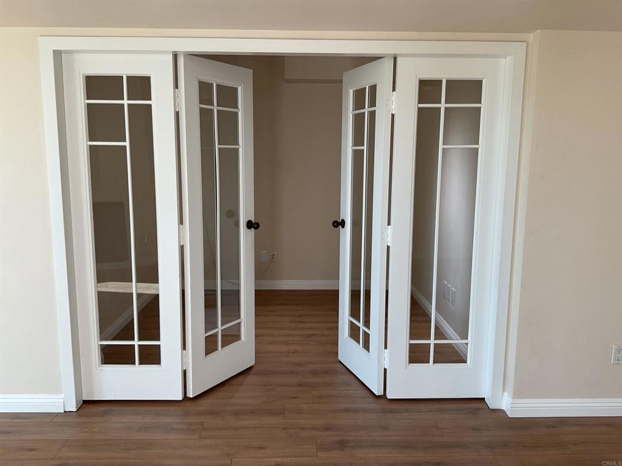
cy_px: 233
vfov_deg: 48.2
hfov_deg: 61.7
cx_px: 311
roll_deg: +0.1
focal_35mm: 29
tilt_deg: -9.5
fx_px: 521
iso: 50
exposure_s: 1/120
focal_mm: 3
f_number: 1.8
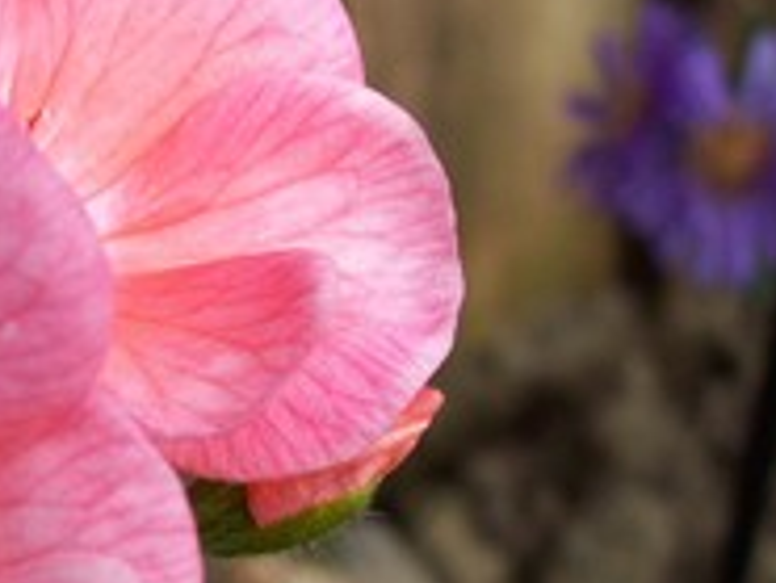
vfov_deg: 11.1
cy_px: 411
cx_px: -122
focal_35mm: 133
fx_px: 2983
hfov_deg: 14.4
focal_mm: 9.4
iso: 80
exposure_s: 1/474
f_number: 3.4
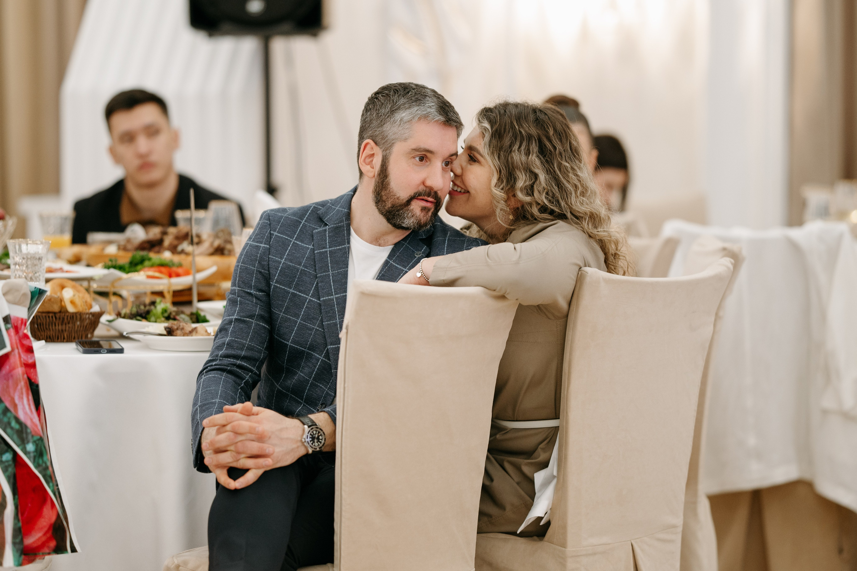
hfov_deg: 13.9
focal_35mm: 148
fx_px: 3527
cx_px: 428
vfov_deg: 9.3
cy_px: 299
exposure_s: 1/400
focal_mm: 135
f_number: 1.8
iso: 1250
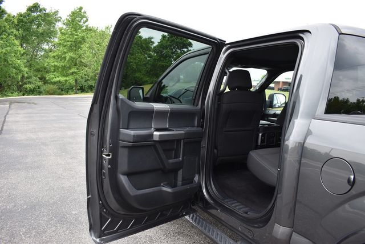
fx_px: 274
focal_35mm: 27
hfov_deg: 67.4
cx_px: 182
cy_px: 122
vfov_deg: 48.0
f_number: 5
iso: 400
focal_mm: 18
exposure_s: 1/250
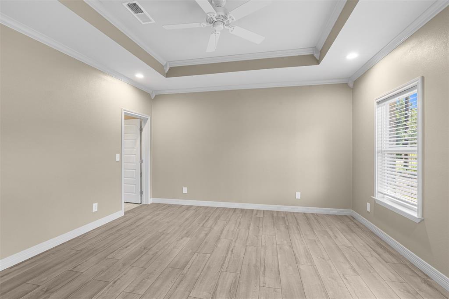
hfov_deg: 96.8
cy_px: 150
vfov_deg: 73.7
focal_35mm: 16
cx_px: 224
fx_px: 199
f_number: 10
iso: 100
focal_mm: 16
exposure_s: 1/3
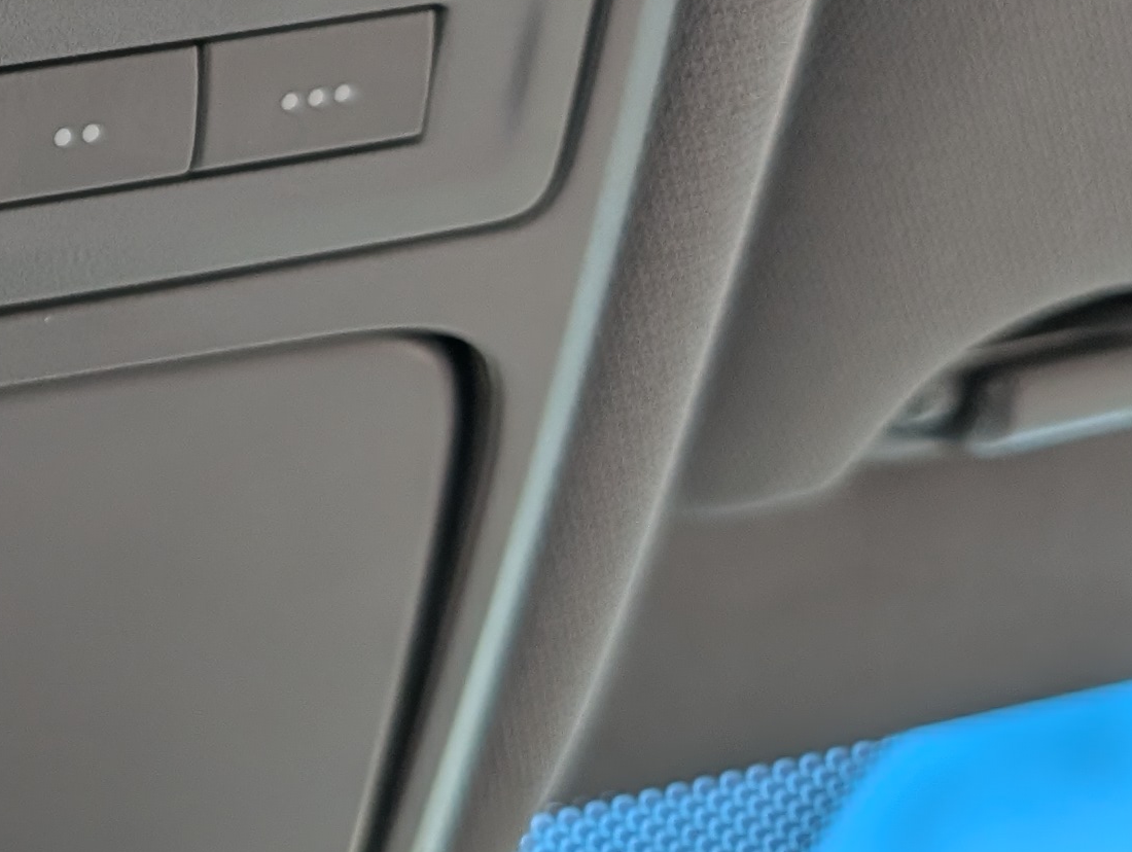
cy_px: -98
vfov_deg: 16.1
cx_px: -648
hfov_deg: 18.9
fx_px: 2914
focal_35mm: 89
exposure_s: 1/154
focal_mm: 6.9
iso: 55
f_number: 1.68
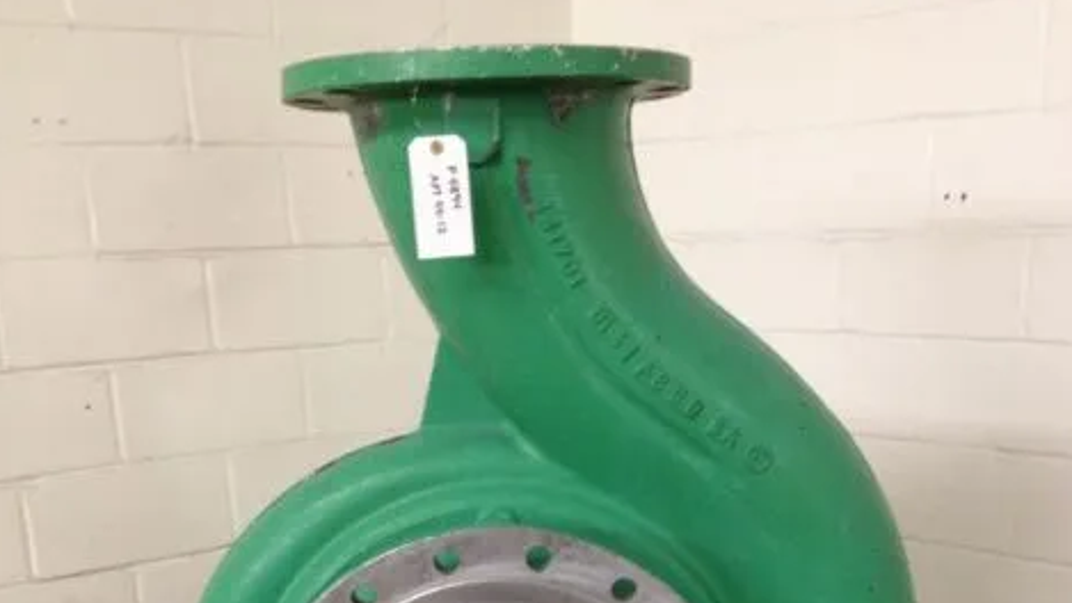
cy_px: 665
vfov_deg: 21.8
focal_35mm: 52
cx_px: 542
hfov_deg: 39.9
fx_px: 1478
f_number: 2.4
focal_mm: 4.28
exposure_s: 1/20
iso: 200
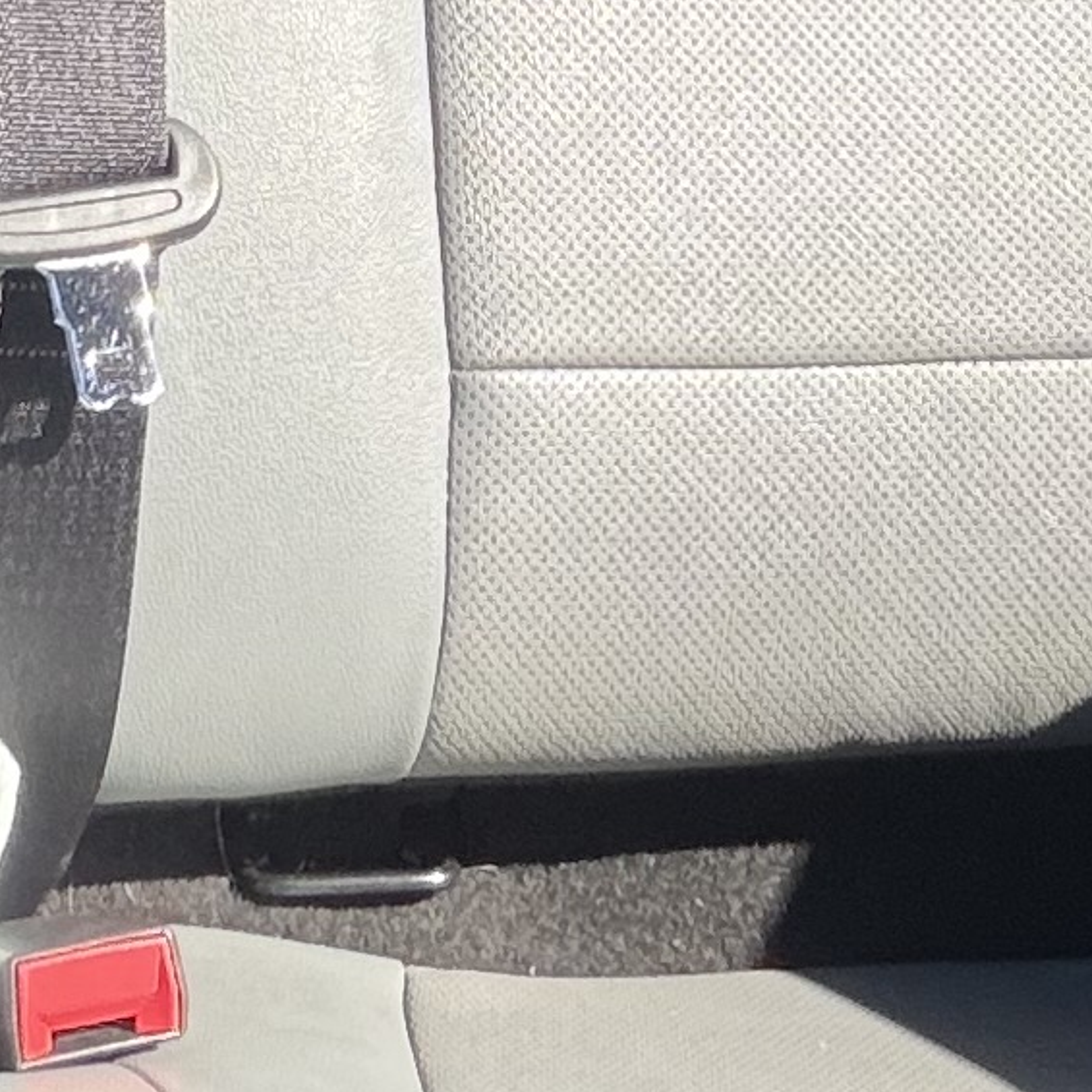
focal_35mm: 145
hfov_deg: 12.0
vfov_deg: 11.4
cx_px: 441
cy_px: -707
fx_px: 5175
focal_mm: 2.71
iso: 50
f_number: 1.9
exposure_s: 1/121
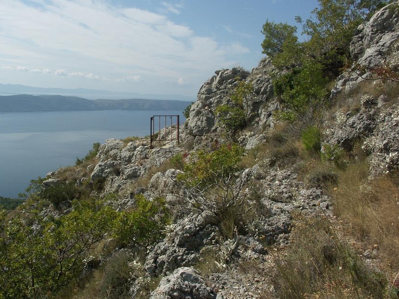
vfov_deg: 40.7
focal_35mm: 35
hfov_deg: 52.3
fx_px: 403
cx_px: 162
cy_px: 146
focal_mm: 7.55
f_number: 8
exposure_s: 1/400
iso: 64
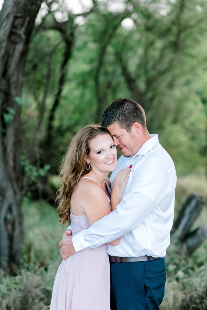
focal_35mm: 85
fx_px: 733
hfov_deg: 16.1
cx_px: 104
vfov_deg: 23.9
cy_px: 155
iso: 250
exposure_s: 1/500
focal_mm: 85
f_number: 2.2
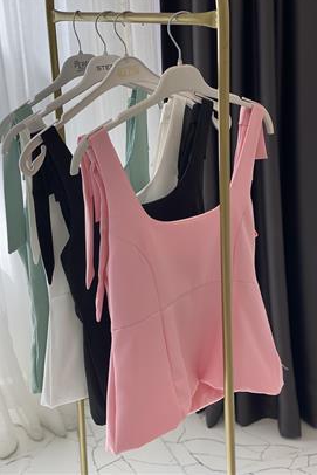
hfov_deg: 24.6
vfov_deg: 36.2
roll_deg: +3.0
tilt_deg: -18.5
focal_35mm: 55
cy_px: 235
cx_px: 143
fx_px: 726
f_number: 2
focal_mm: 6
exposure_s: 1/122
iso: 20
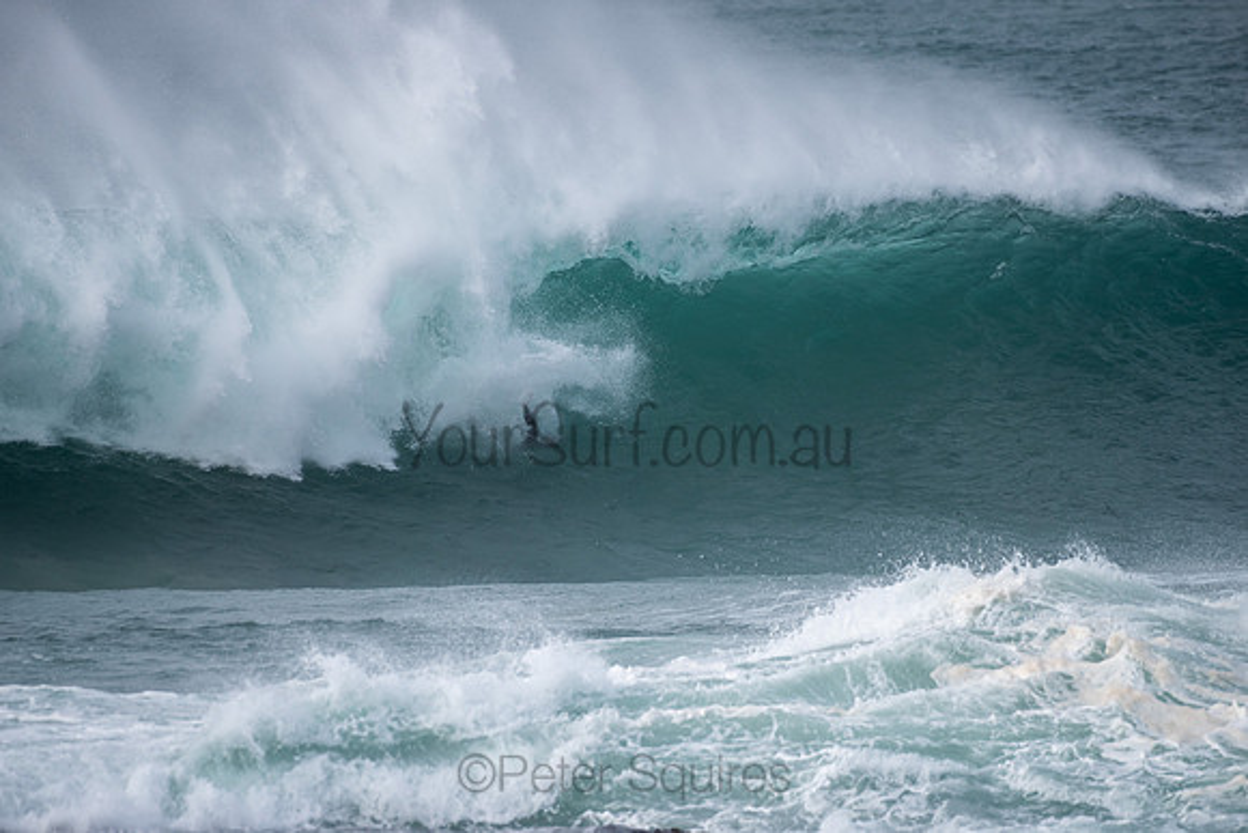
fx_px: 18674
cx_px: 624
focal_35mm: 539
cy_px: 416
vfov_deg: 2.6
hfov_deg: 3.8
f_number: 5.6
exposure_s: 1/2500
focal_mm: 500
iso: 280
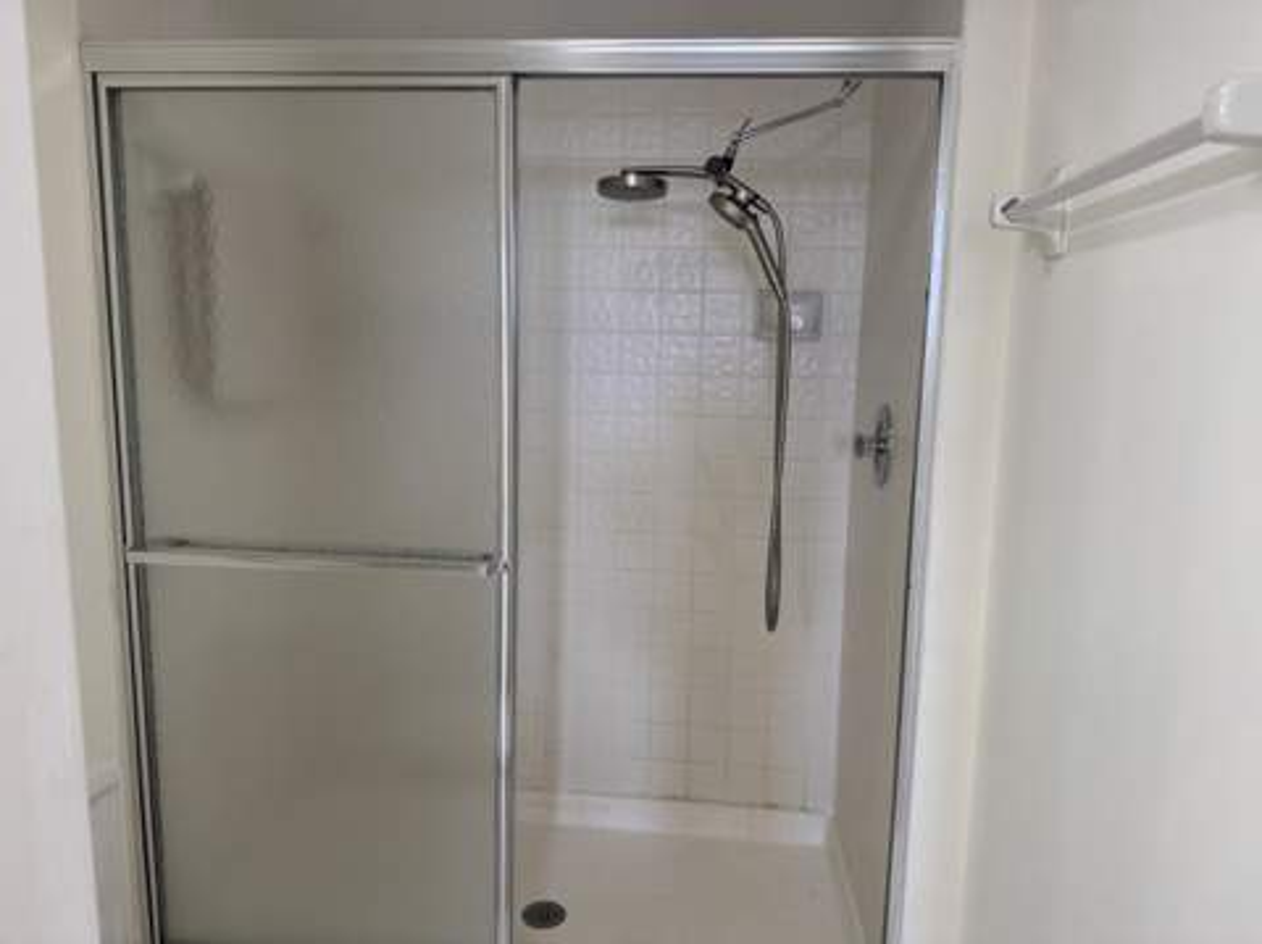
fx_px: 874
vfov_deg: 56.7
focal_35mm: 24
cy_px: 472
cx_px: 631
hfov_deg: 71.7
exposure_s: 1/120
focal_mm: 6.76
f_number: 1.78
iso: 125
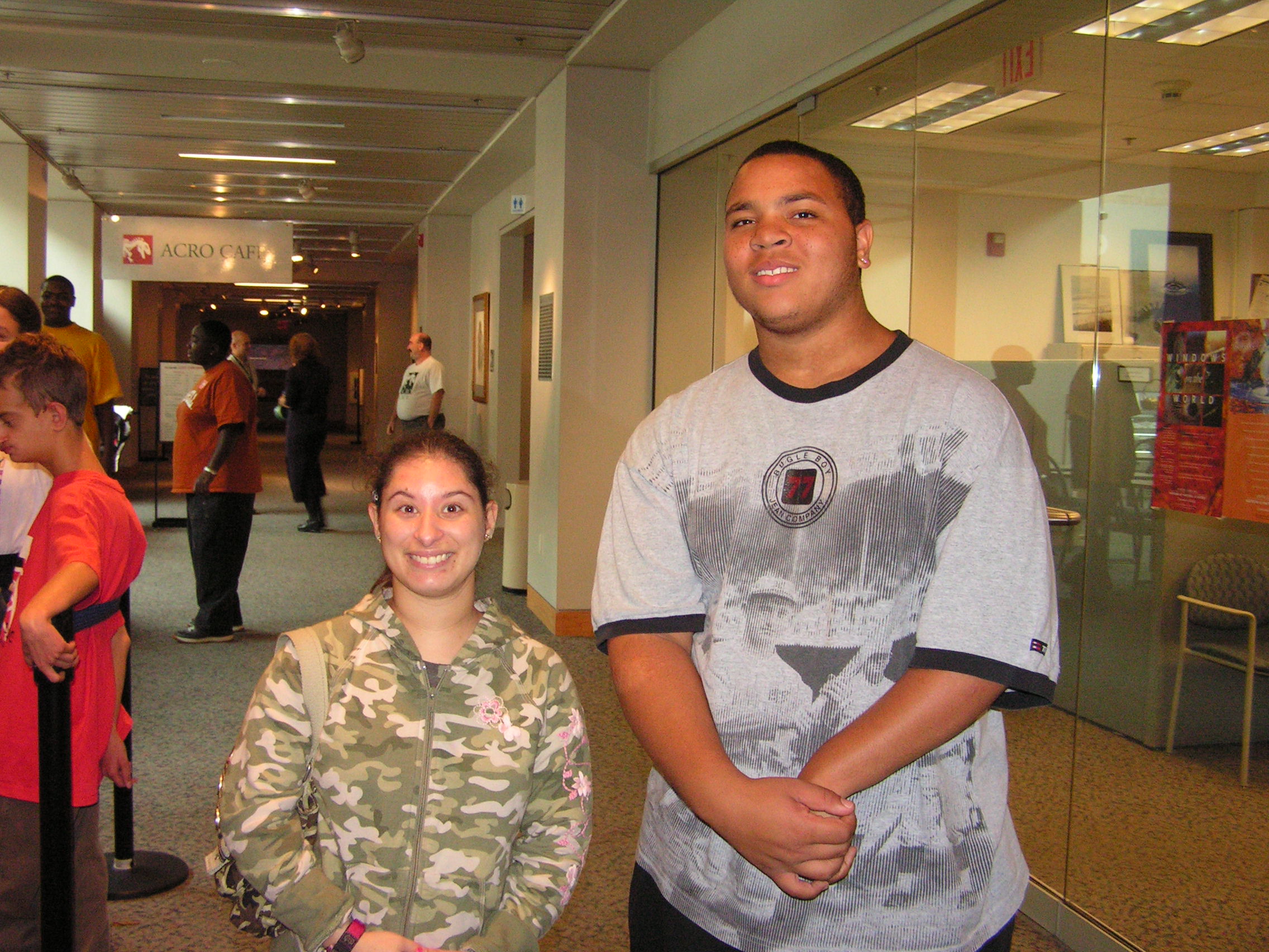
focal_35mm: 38
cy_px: 476
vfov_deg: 37.7
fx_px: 1393
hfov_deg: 49.0
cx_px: 634
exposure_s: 1/40
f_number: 2.8
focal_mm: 6.3
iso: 200
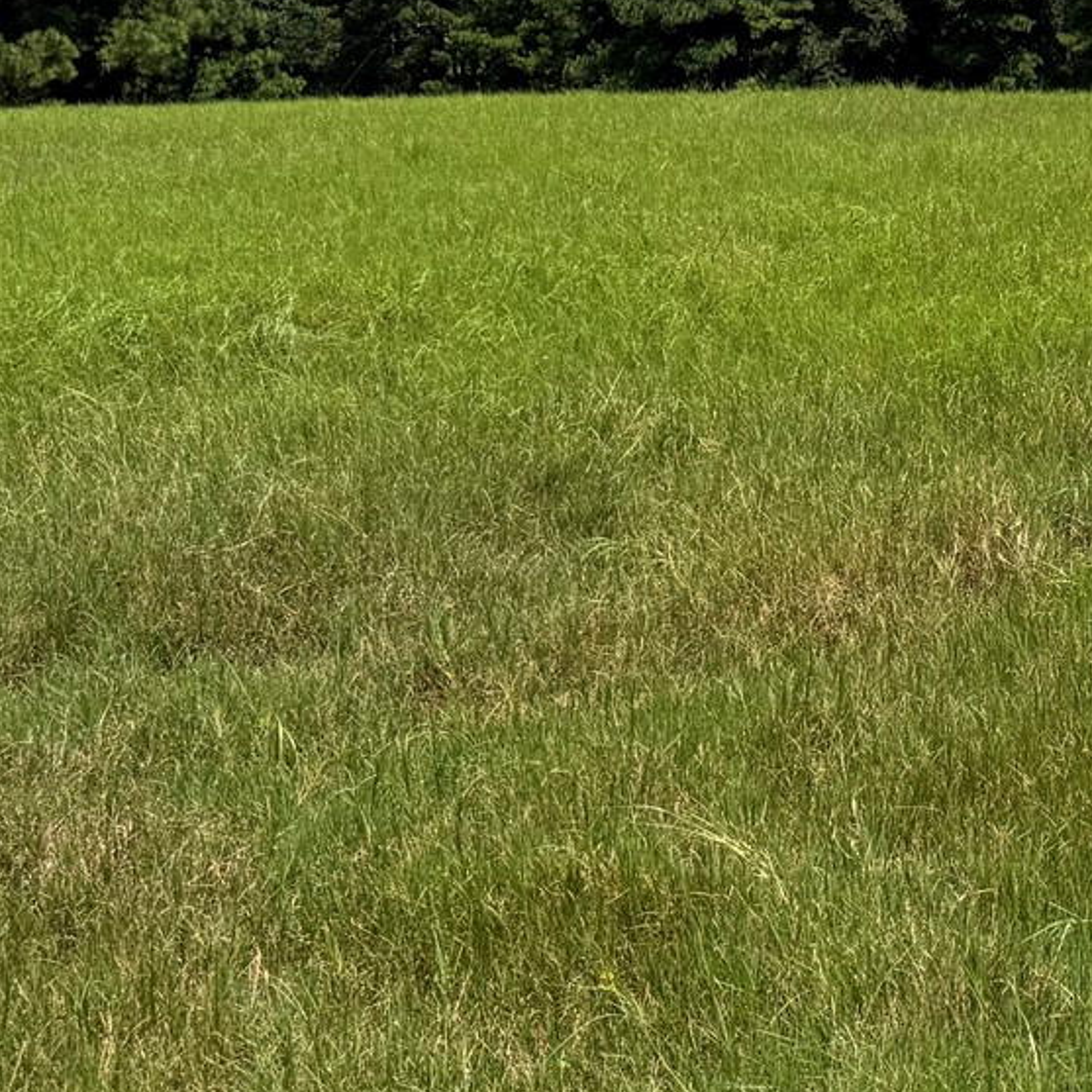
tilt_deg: -0.5
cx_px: 1427
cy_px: -59
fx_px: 2784
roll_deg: +0.9
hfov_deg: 20.3
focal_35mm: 78
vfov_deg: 21.2
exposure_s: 1/5814
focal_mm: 6.76
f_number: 1.78
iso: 80
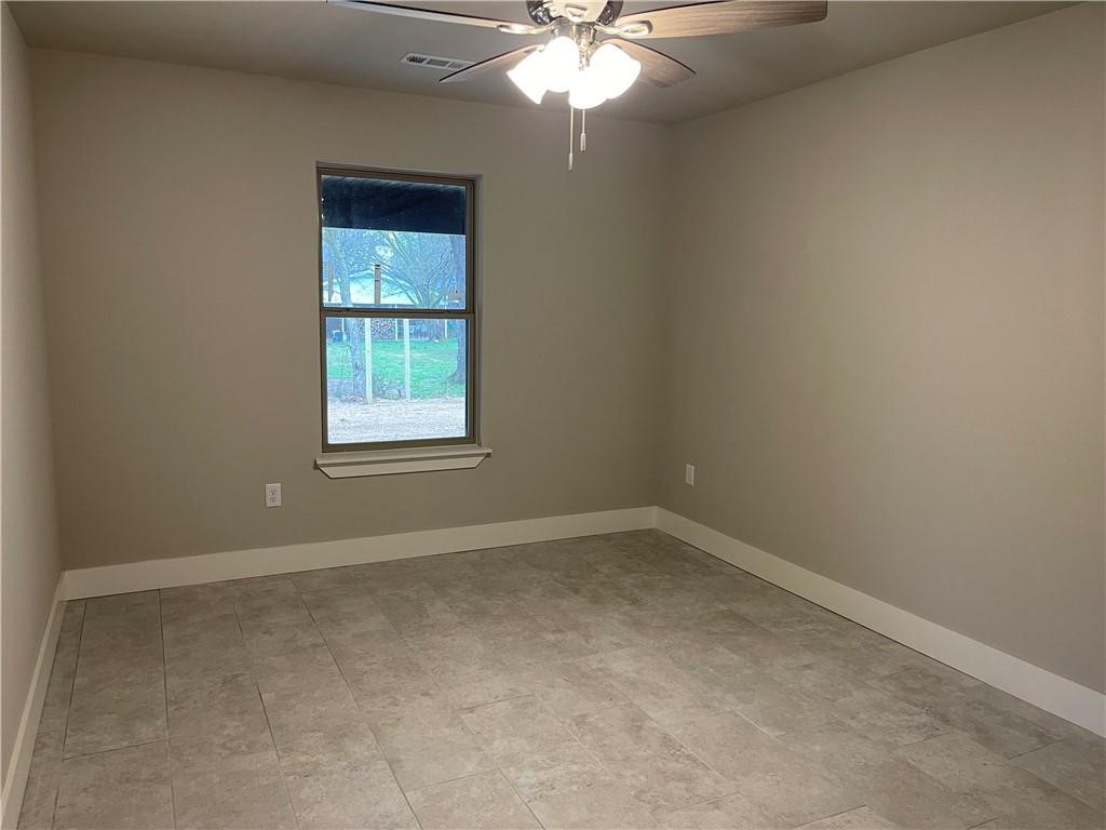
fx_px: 831
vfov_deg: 53.1
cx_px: 553
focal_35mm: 26
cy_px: 415
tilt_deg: -7.0
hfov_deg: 67.3
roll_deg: +0.1
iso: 125
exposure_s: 1/60
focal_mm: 5.1
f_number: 1.6
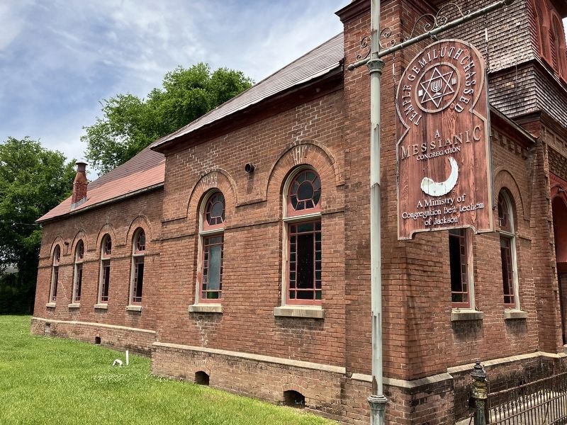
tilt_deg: +10.4
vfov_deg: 49.7
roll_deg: -1.9
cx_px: 284
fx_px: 459
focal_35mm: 28
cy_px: 212
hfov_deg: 63.4
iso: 32
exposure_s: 1/1263
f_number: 1.8
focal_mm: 3.99
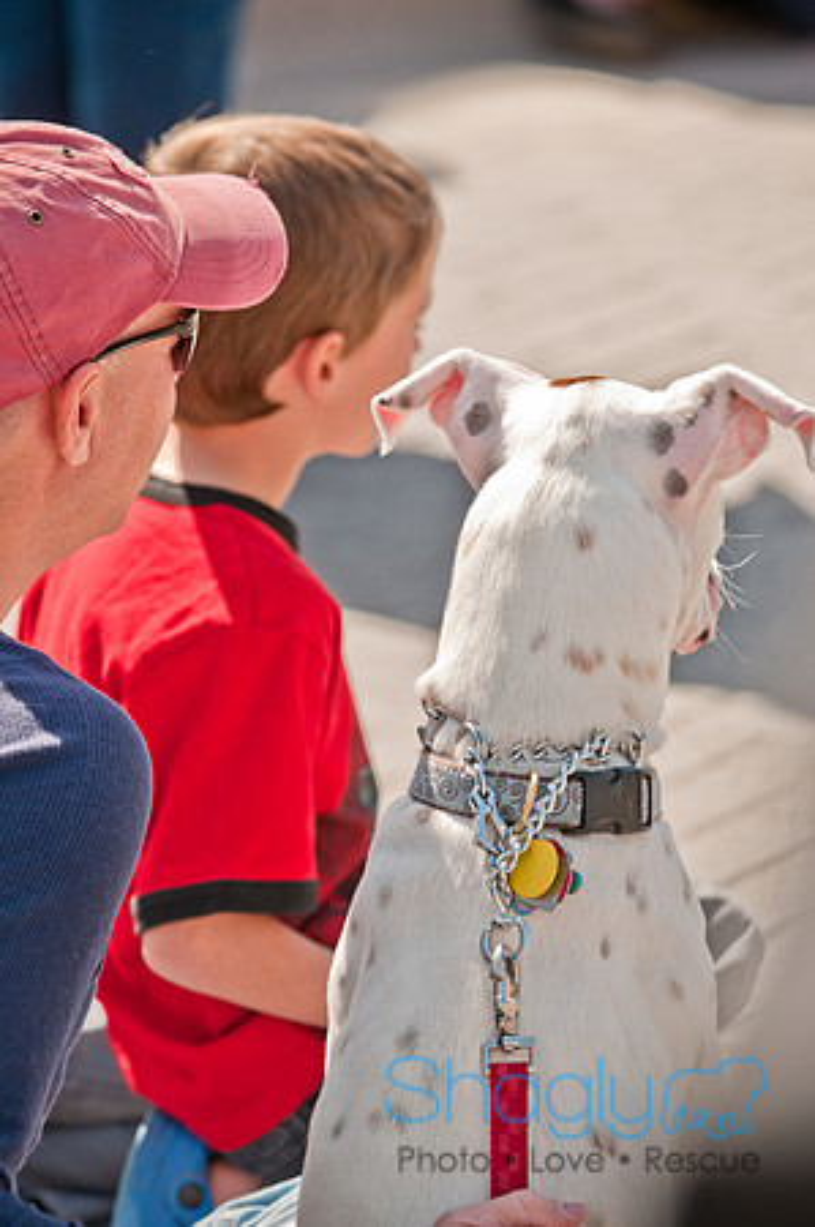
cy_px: 614
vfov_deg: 9.5
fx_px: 7402
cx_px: 408
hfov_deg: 6.3
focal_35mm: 218
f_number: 5
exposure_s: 1/640
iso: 200
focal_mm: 145
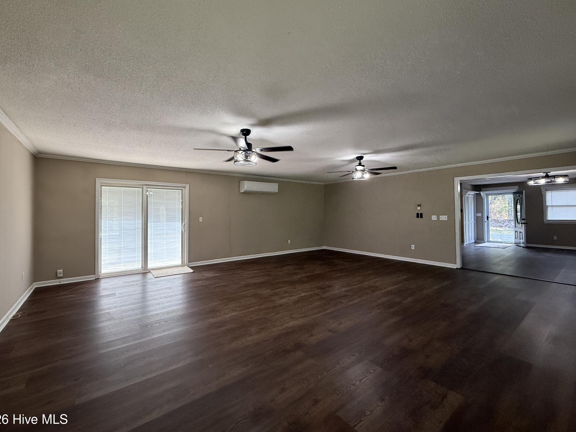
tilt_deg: +1.7
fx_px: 250
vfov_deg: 81.7
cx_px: 278
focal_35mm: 15
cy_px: 209
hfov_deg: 98.1
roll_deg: +0.8
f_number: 2.2
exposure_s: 1/120
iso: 160
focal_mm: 2.22
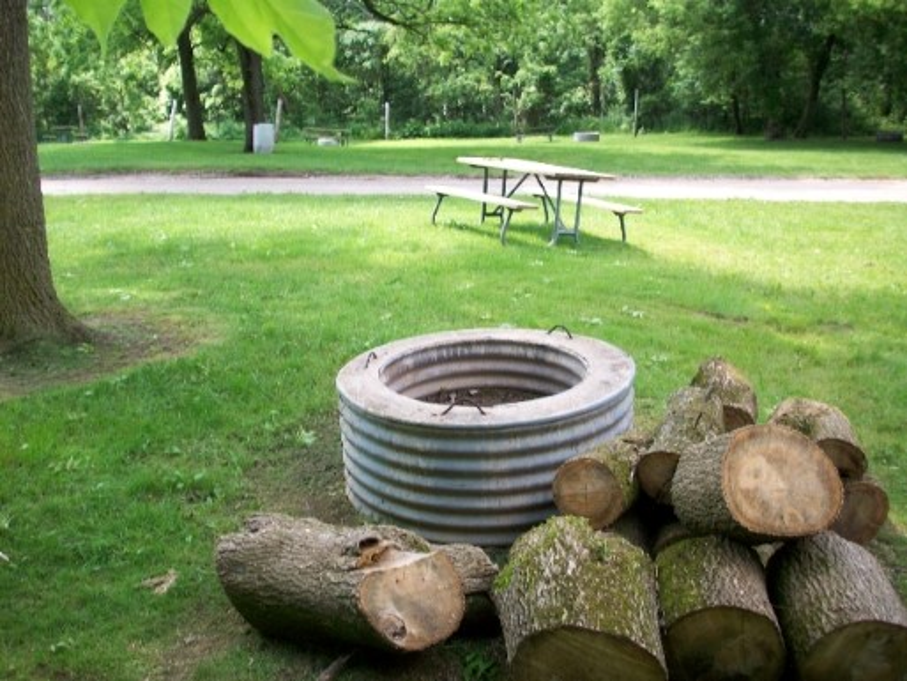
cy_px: 340
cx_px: 454
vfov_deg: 38.7
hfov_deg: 50.1
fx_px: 970
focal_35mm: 37
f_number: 2.8
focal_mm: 6.2
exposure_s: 1/130
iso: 80
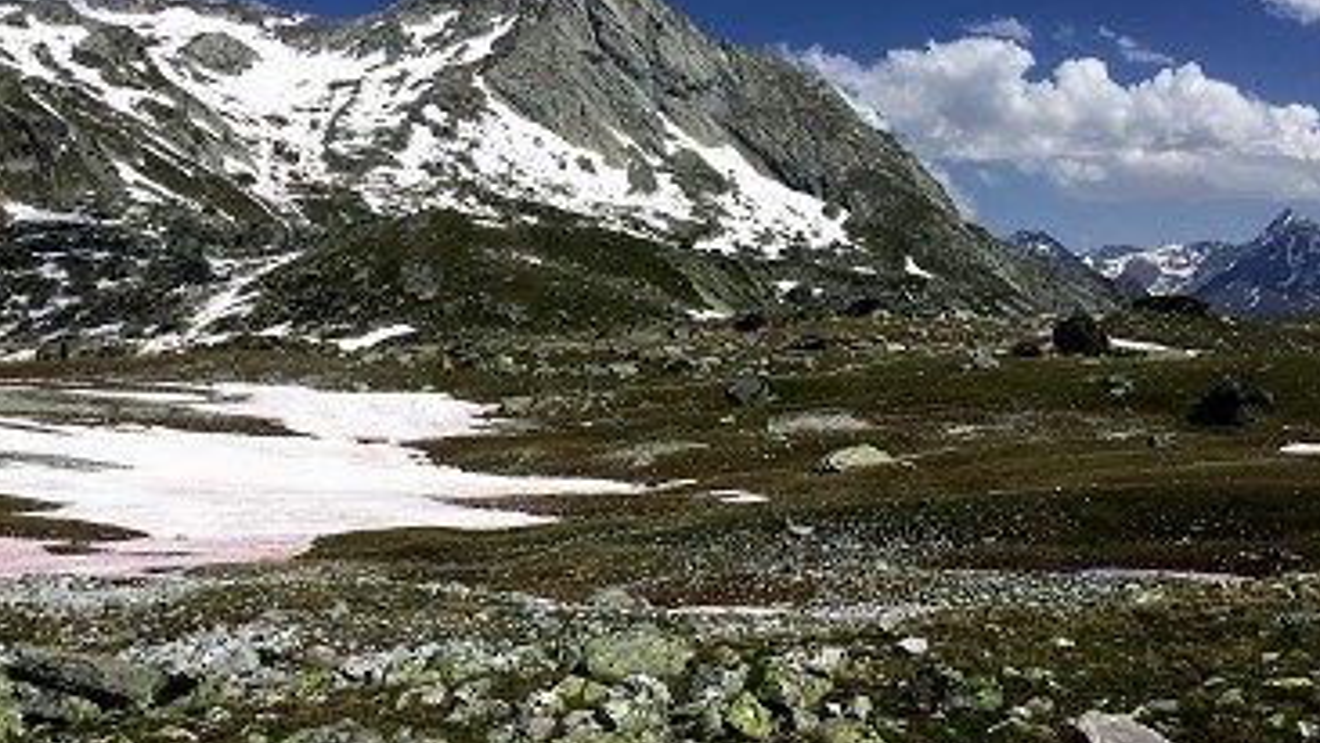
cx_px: 662
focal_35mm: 34
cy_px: 339
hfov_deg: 58.0
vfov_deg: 34.6
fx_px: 1190
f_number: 2.4
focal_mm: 3.3
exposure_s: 1/4525
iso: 25
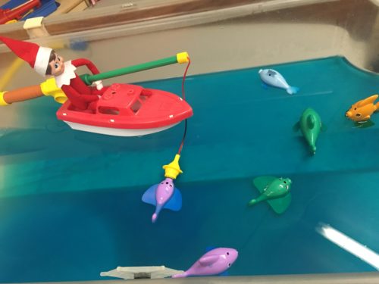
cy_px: 142
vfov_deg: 48.2
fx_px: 318
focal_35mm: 29
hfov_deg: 61.7
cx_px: 190
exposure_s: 1/25
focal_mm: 4.15
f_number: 2.2
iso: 200
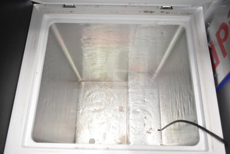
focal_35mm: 30
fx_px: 192
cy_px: 77
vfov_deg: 43.6
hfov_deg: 61.9
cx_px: 115
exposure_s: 1/50
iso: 1600
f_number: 3.8
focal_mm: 20
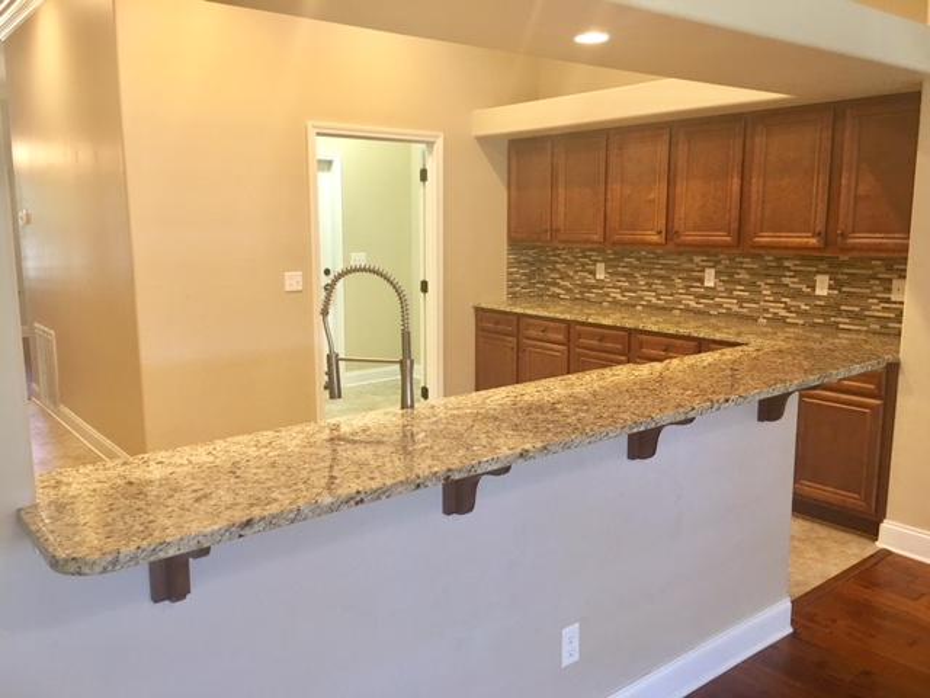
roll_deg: -0.2
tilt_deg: -8.9
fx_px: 779
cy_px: 349
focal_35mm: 29
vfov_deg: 48.2
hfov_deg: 61.7
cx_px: 465
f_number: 2.2
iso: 40
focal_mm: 4.15
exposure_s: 1/15
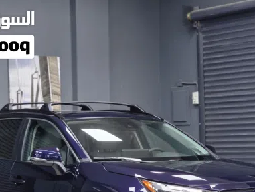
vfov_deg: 12.8
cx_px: 134
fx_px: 847
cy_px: 155
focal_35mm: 115
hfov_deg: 17.1
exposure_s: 1/50
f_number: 2.4
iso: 160
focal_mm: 7.9
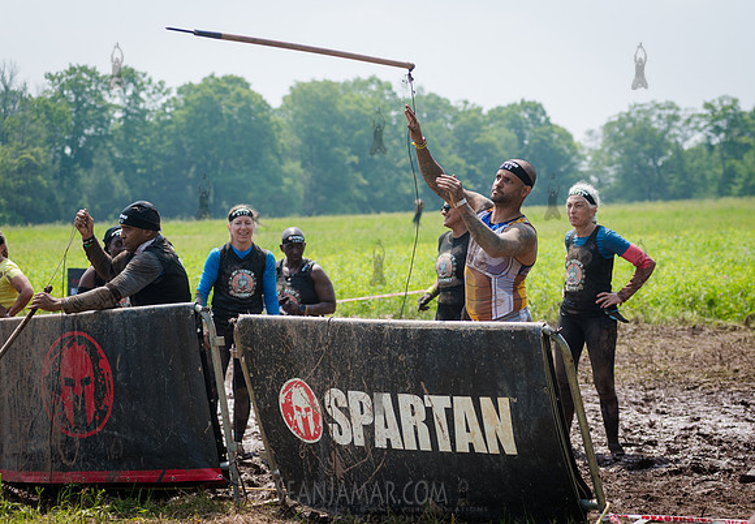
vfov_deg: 15.2
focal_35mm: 92
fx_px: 1958
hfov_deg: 21.8
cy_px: 294
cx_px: 440
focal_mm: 80
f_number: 4
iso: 400
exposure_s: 1/2500
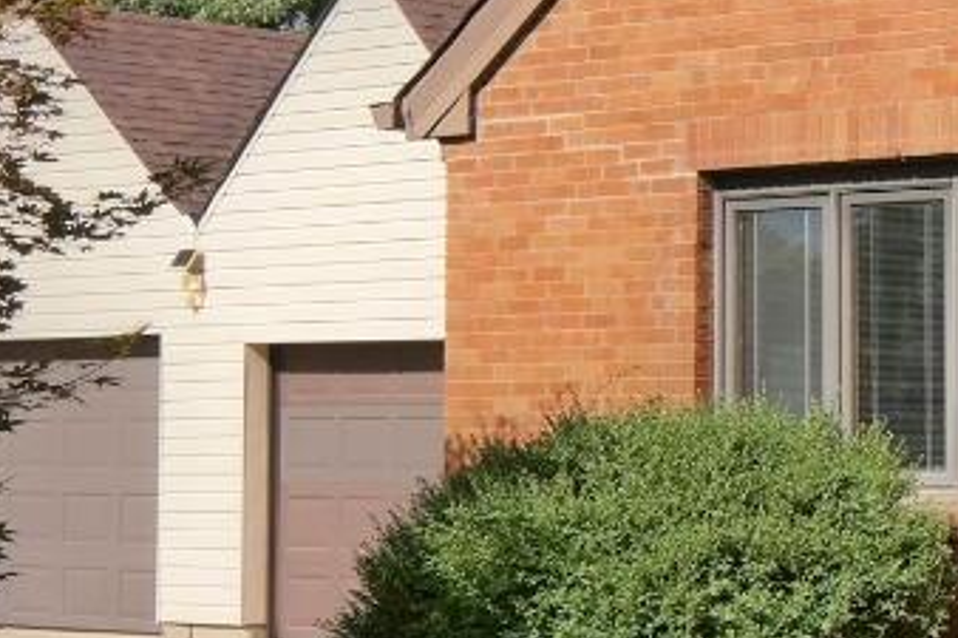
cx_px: 1848
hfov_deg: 18.3
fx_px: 2128
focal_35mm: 80
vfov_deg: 17.0
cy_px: 264
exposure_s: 1/250
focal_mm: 12
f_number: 7.1
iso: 100
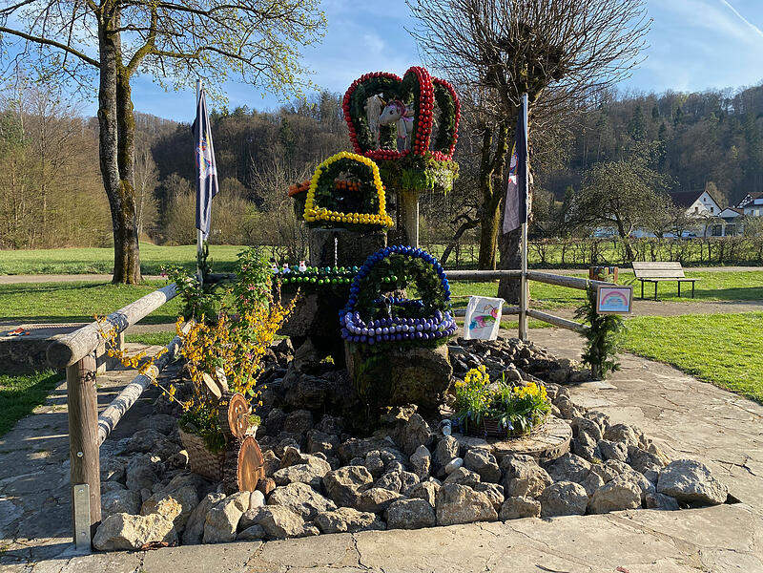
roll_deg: +0.1
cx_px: 382
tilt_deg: -5.8
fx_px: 573
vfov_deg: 53.1
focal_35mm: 26
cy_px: 286
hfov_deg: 67.3
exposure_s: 1/877
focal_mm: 4.25
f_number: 1.8
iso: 32
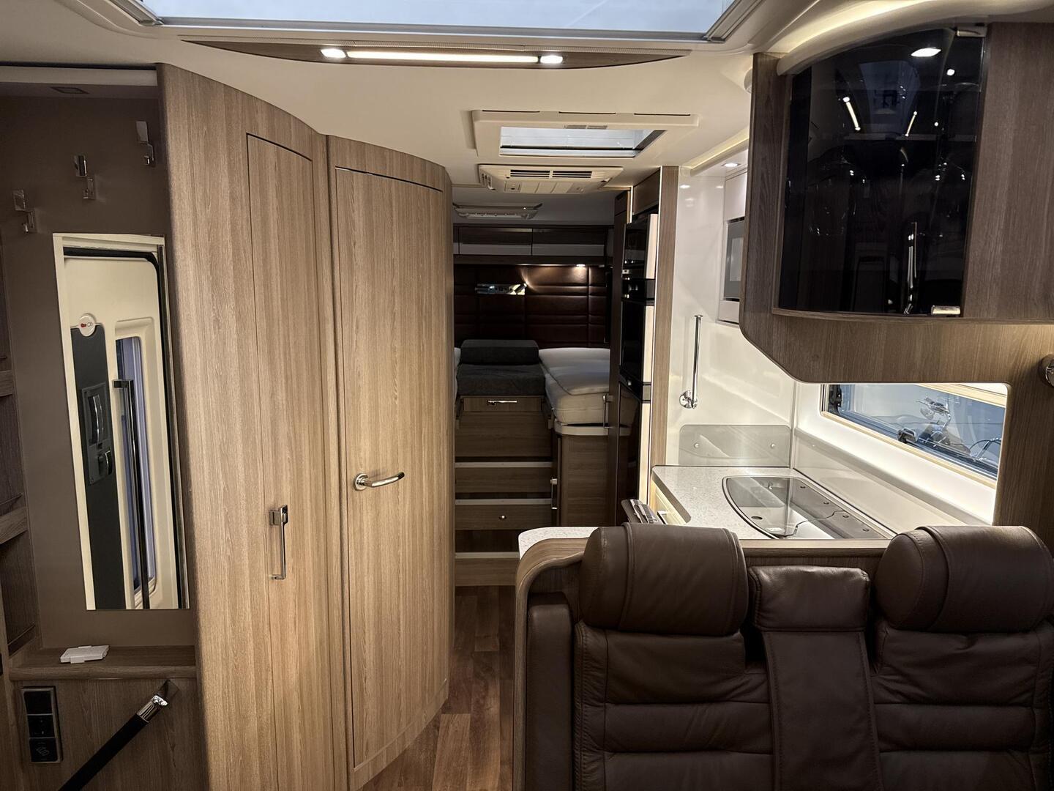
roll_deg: -1.0
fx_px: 731
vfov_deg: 56.8
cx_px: 527
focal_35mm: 24
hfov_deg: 71.6
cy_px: 396
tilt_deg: -8.6
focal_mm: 6.76
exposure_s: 1/49
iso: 160
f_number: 1.78
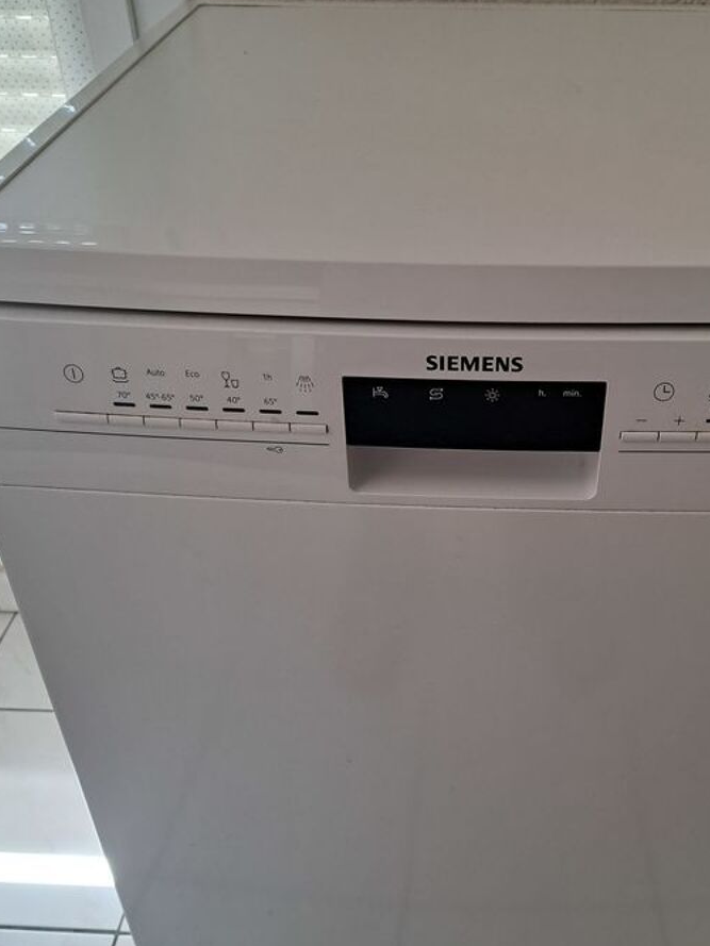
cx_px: 469
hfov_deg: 39.2
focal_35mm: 36
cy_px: 493
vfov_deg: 51.3
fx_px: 984
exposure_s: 1/50
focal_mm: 5.23
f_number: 1.8
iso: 80
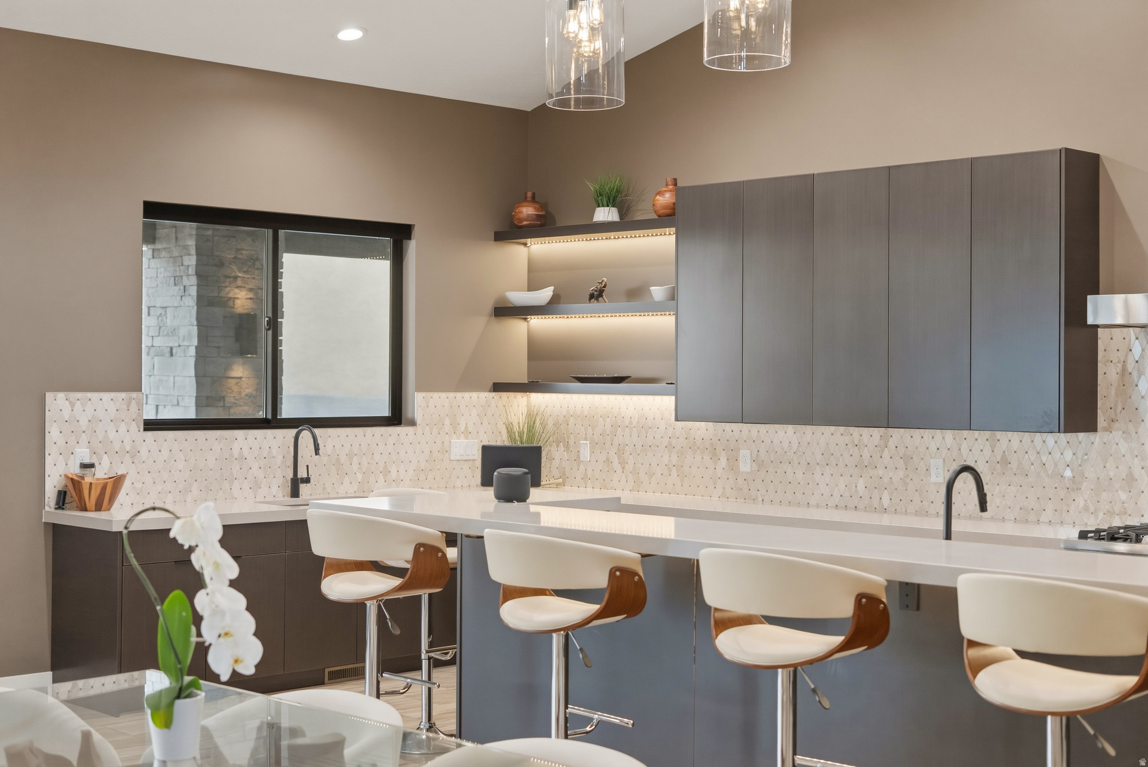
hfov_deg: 39.6
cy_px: 384
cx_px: 574
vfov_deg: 27.0
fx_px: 1595
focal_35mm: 50
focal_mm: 50
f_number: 3.5
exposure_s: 1/160
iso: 1250
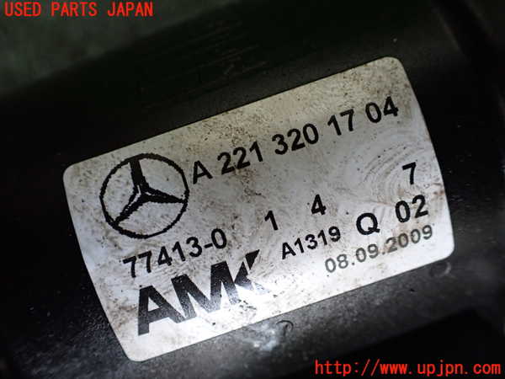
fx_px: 438
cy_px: 190
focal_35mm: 30
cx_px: 252
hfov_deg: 60.0
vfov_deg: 46.8
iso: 500
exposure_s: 1/125
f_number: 2.3
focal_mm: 5.4
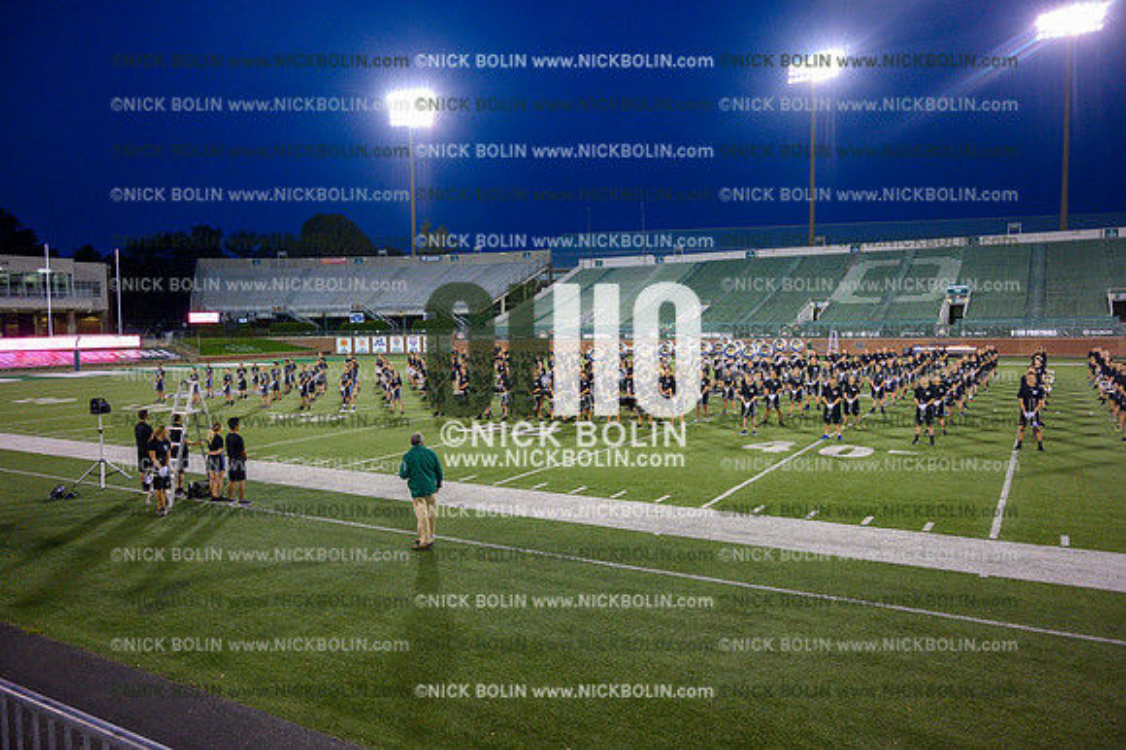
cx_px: 563
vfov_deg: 48.7
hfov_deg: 68.4
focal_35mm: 26
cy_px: 375
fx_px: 828
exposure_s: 1/640
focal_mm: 26.5
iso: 4000
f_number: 4
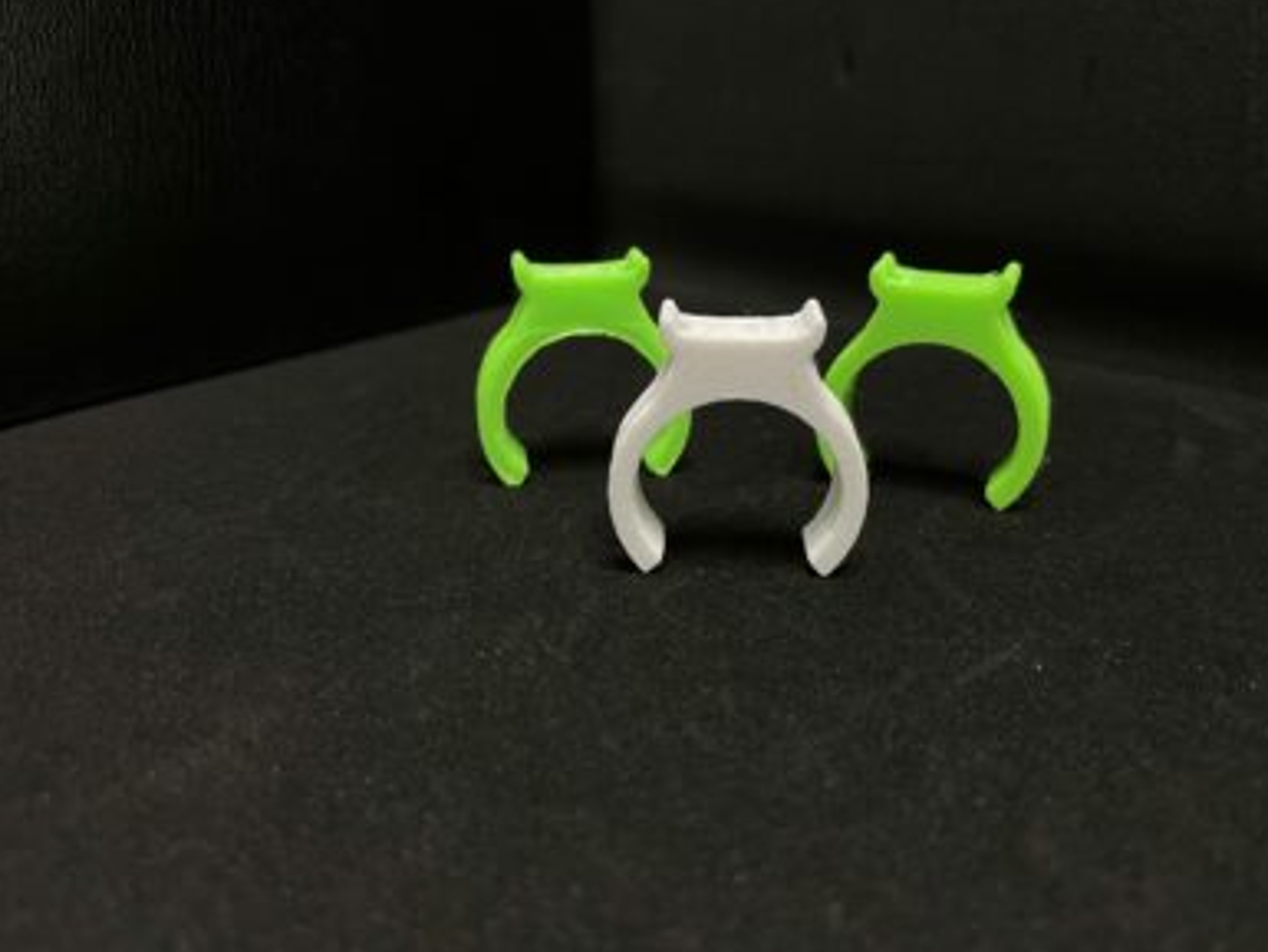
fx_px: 989
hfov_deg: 65.3
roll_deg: +0.1
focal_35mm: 27
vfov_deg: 51.4
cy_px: 474
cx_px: 655
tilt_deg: -22.4
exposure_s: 1/60
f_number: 1.6
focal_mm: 4.2
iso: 400
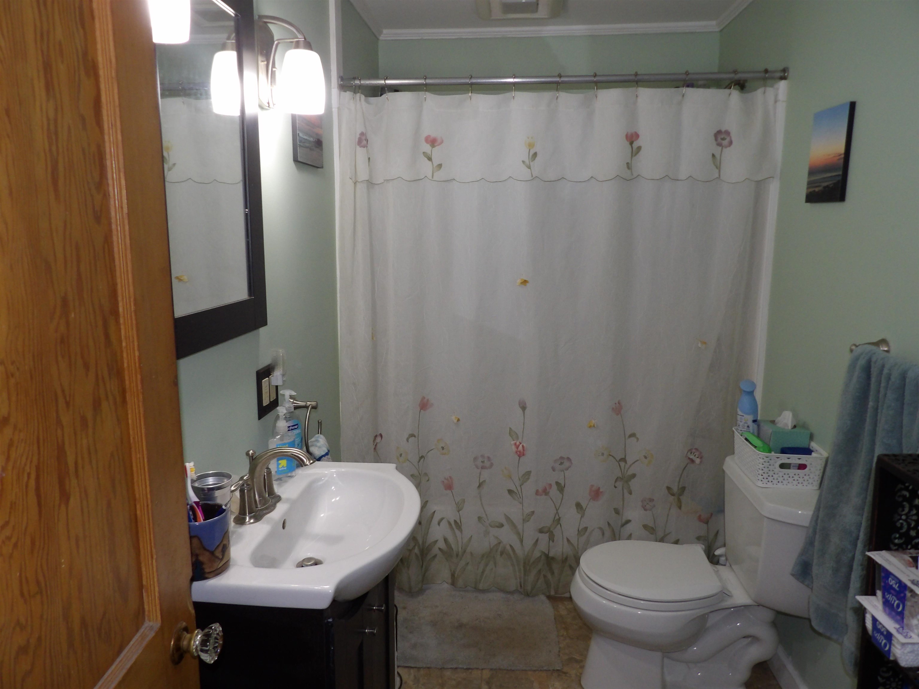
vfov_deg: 56.8
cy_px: 344
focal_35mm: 24
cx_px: 460
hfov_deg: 71.6
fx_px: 637
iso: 200
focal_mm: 4.3
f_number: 3.2
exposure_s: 1/33
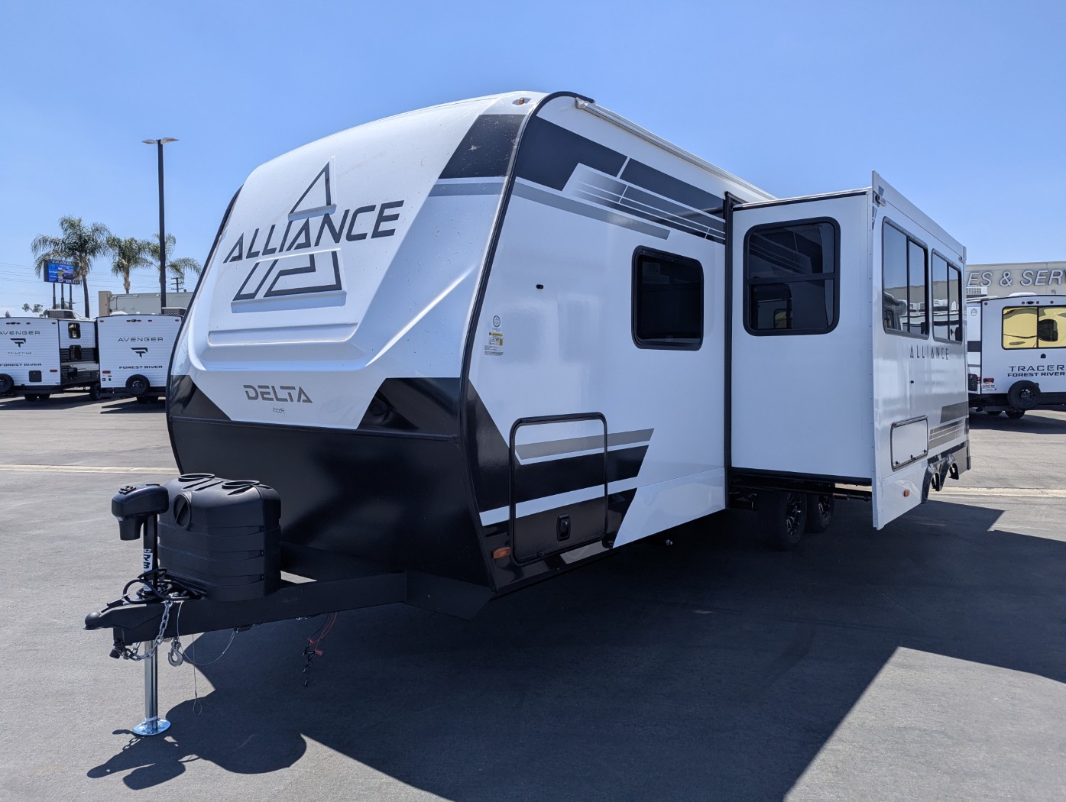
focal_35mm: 24
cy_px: 401
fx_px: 740
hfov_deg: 71.5
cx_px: 533
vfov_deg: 56.9
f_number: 1.85
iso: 47
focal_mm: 6.81
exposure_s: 1/2463
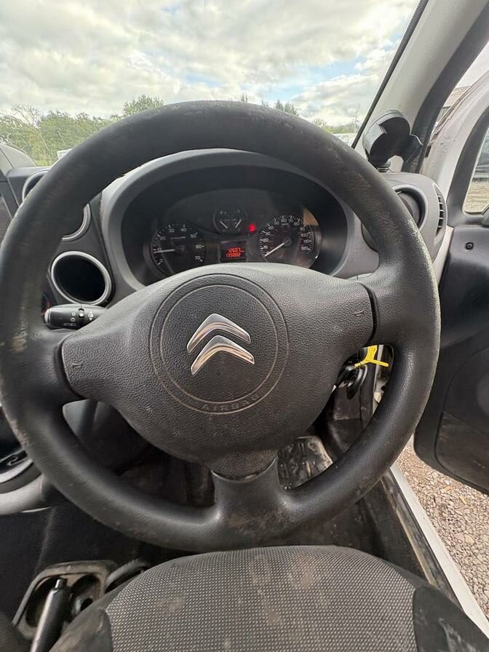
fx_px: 264
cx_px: 244
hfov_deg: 85.7
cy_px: 326
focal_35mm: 14
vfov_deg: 102.1
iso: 200
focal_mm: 2.22
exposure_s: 1/99
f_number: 2.2
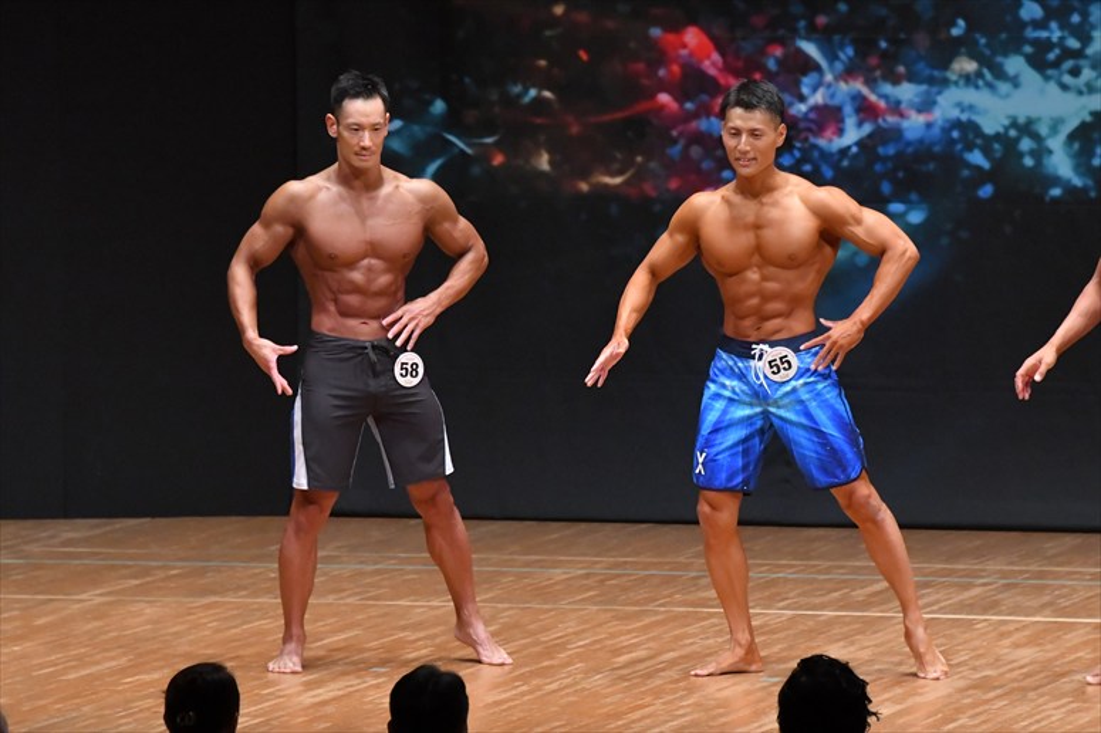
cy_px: 366
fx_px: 8254
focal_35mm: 270
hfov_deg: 7.6
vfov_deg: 5.1
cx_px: 550
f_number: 5.6
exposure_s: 1/400
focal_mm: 180
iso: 8000
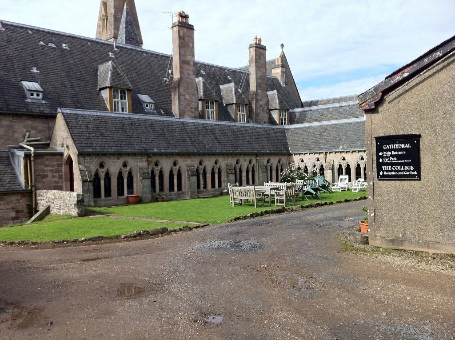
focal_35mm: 35
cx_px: 228
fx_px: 459
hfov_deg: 52.7
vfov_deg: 40.6
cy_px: 170
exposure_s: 1/656
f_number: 2.8
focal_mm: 3.85
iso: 80
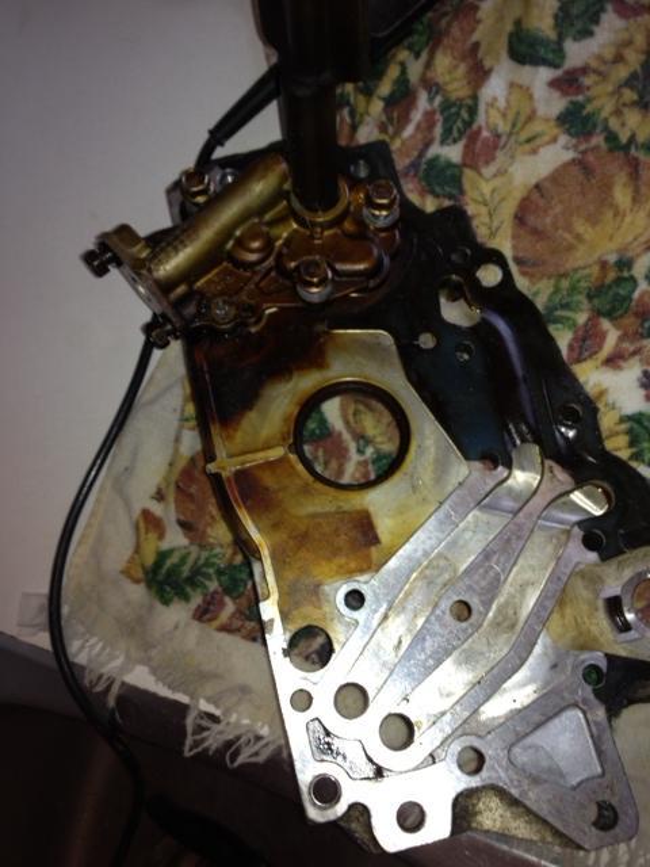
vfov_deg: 52.6
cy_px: 434
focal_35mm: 35
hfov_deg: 40.7
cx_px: 325
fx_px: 876
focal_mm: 4.3
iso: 50
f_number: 2.4
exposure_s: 1/23
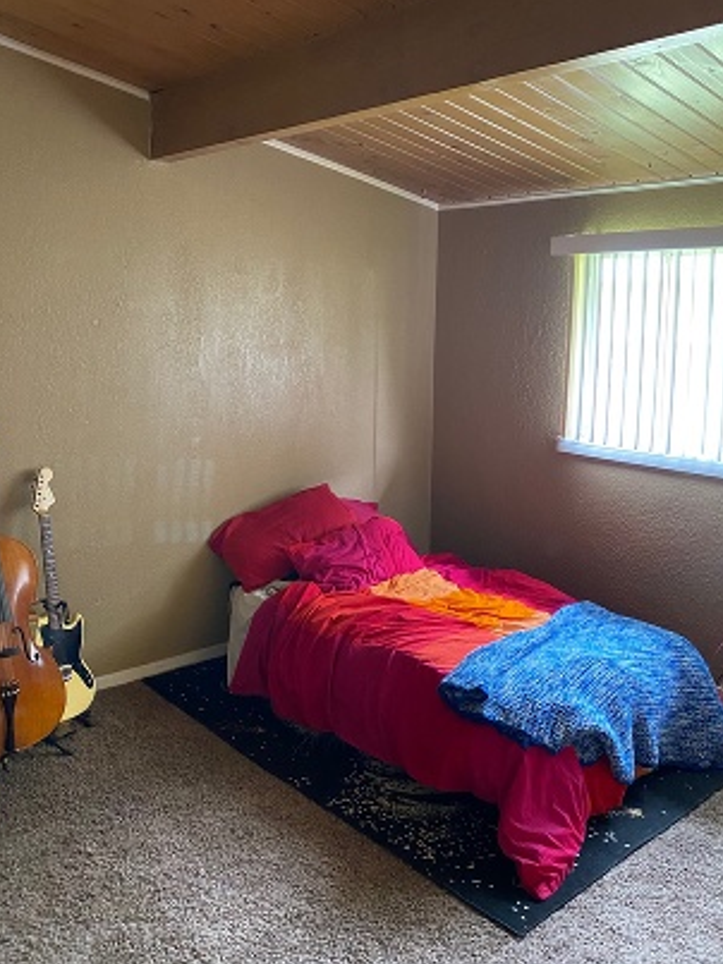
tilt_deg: -4.5
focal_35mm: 31
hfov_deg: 45.3
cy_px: 407
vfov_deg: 58.1
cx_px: 407
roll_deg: -1.4
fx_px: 864
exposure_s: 1/45
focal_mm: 4.25
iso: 500
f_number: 1.8
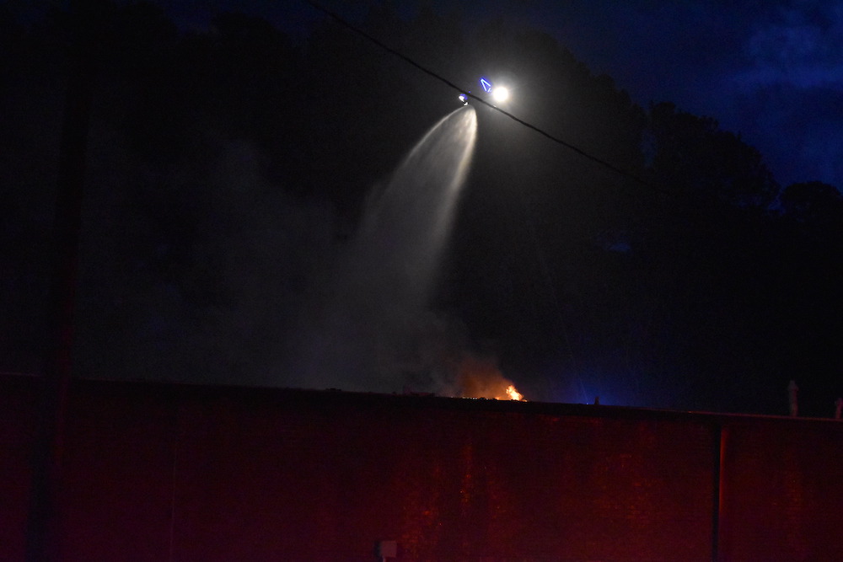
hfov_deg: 19.5
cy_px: 281
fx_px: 2459
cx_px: 422
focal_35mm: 105
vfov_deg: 13.0
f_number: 4.5
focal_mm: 70
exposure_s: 1/250
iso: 8000
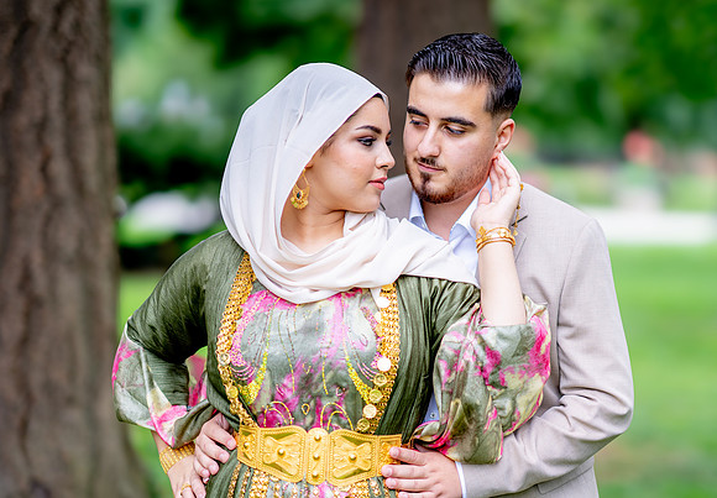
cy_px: 242
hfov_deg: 19.9
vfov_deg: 13.9
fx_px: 2046
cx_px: 413
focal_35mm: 101
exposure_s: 1/1000
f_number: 1.4
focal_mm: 85
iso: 100
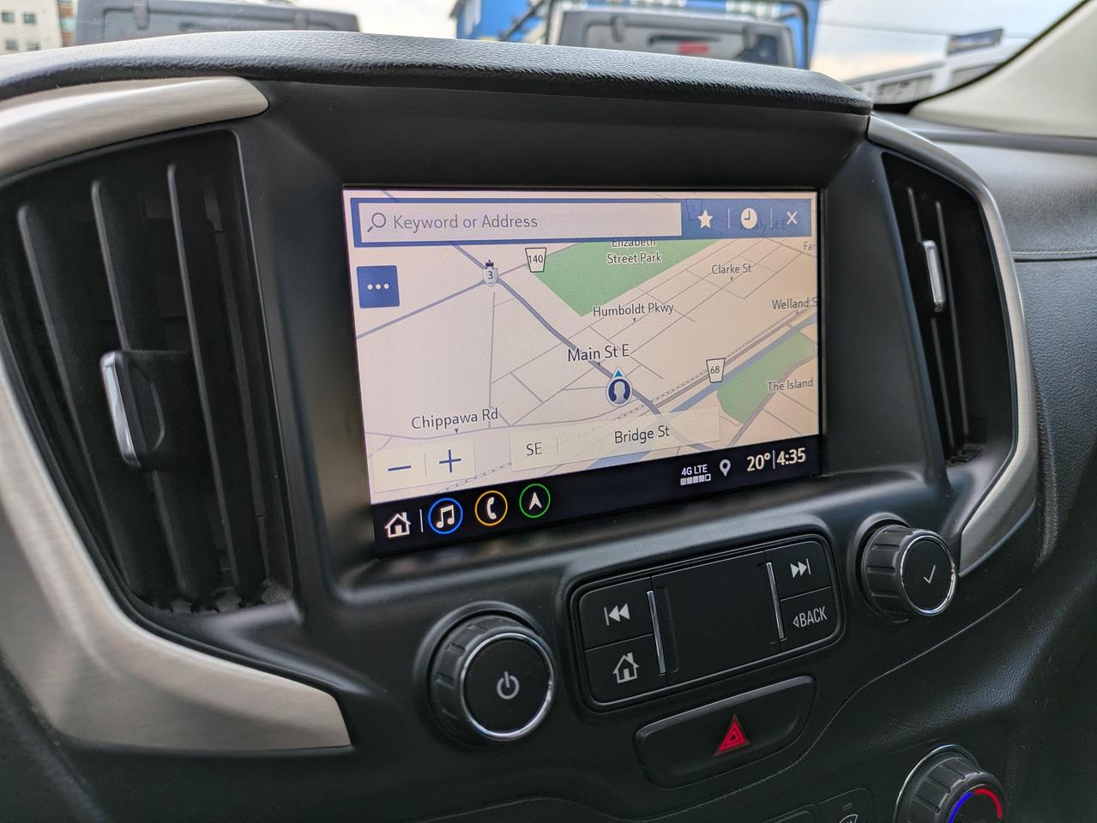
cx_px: 548
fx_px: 792
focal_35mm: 25
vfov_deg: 54.9
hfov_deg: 69.4
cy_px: 412
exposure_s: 1/149
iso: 44
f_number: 1.89
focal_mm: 5.43
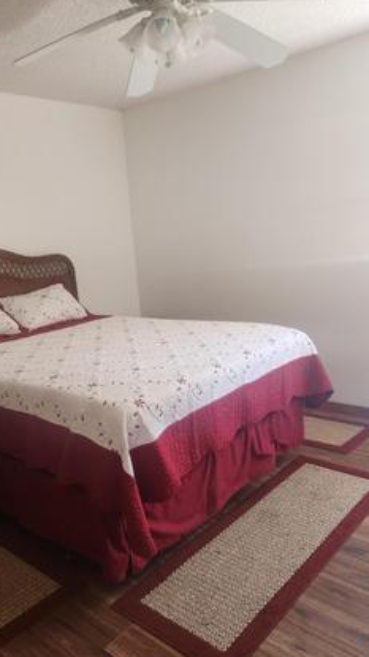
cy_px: 347
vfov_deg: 66.0
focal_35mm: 29
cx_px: 160
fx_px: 505
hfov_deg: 40.1
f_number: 1.8
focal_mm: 5.4
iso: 250
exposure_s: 1/120
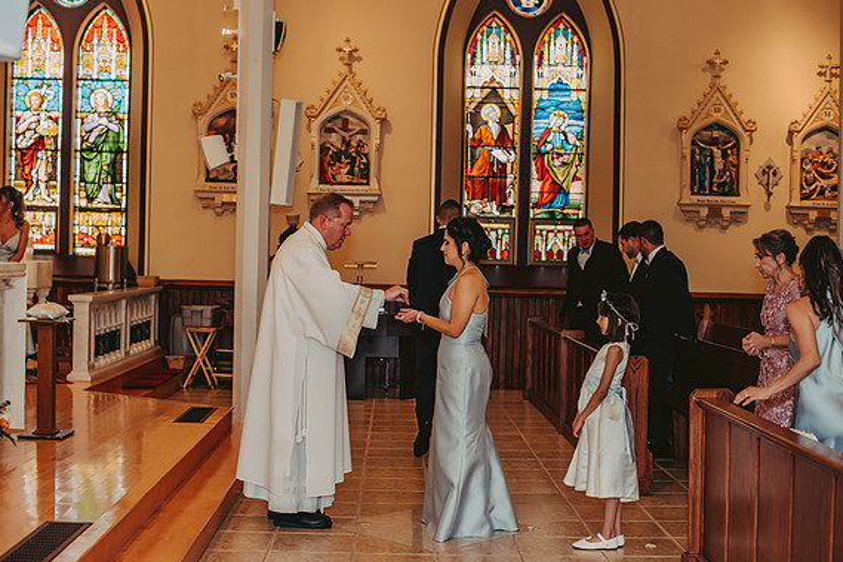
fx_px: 1194
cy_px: 285
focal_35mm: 51
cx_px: 422
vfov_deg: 26.5
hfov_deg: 38.9
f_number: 2.8
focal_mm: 50
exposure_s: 1/125
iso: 800
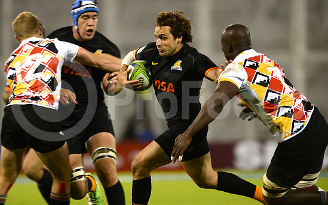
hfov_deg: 4.6
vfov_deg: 2.9
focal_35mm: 452
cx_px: 156
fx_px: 4040
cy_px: 99
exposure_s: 1/500
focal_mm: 420
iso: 3200
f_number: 4
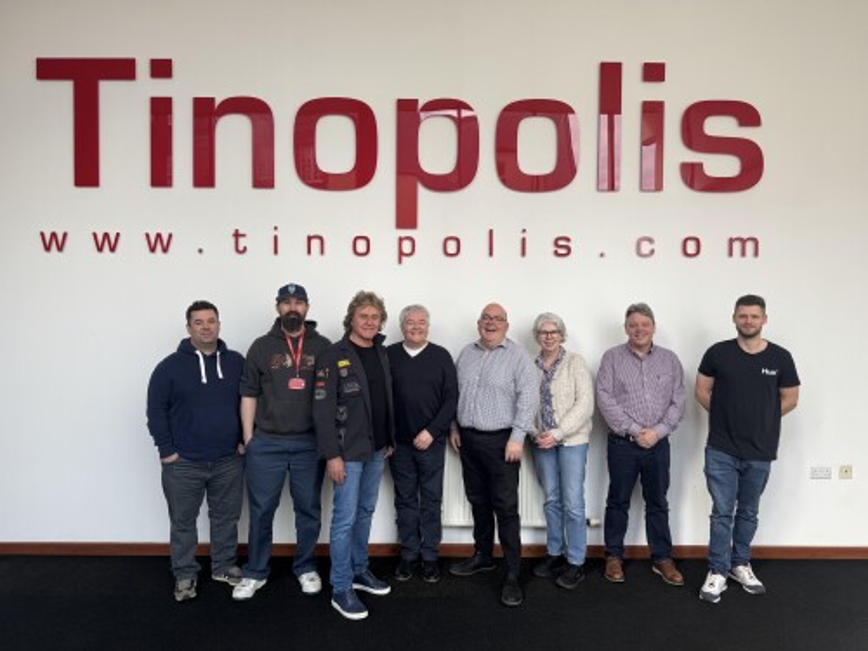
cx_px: 434
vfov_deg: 56.8
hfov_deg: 71.6
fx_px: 602
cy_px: 326
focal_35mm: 24
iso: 80
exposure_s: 1/484
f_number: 1.78
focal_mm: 6.76
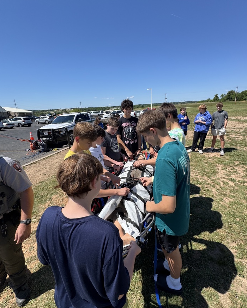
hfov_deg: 80.4
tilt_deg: -16.9
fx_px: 146
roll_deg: +3.6
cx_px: 126
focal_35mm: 16
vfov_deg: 93.1
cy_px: 150
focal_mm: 2.22
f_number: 2.2
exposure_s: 1/1600
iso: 50
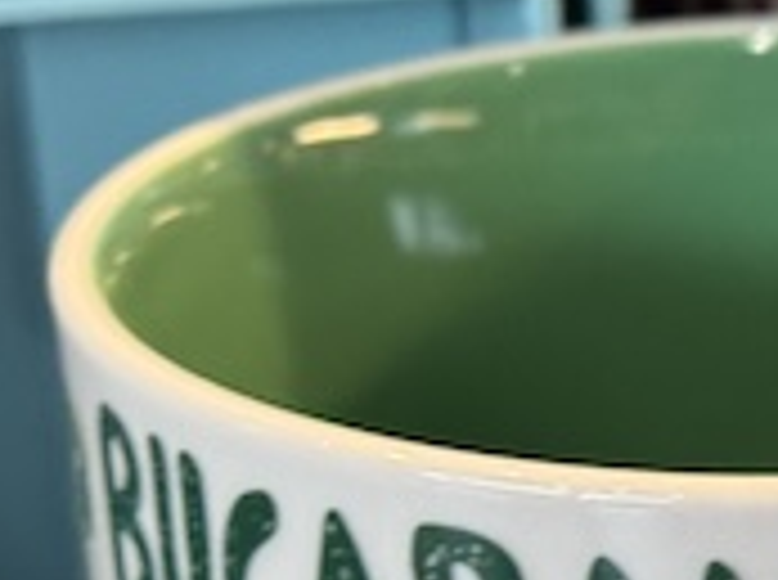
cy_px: 854
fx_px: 3992
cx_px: 899
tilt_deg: -25.6
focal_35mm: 178
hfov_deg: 11.0
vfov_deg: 8.1
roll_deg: +1.6
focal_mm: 6.76
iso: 200
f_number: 1.78
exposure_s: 1/60
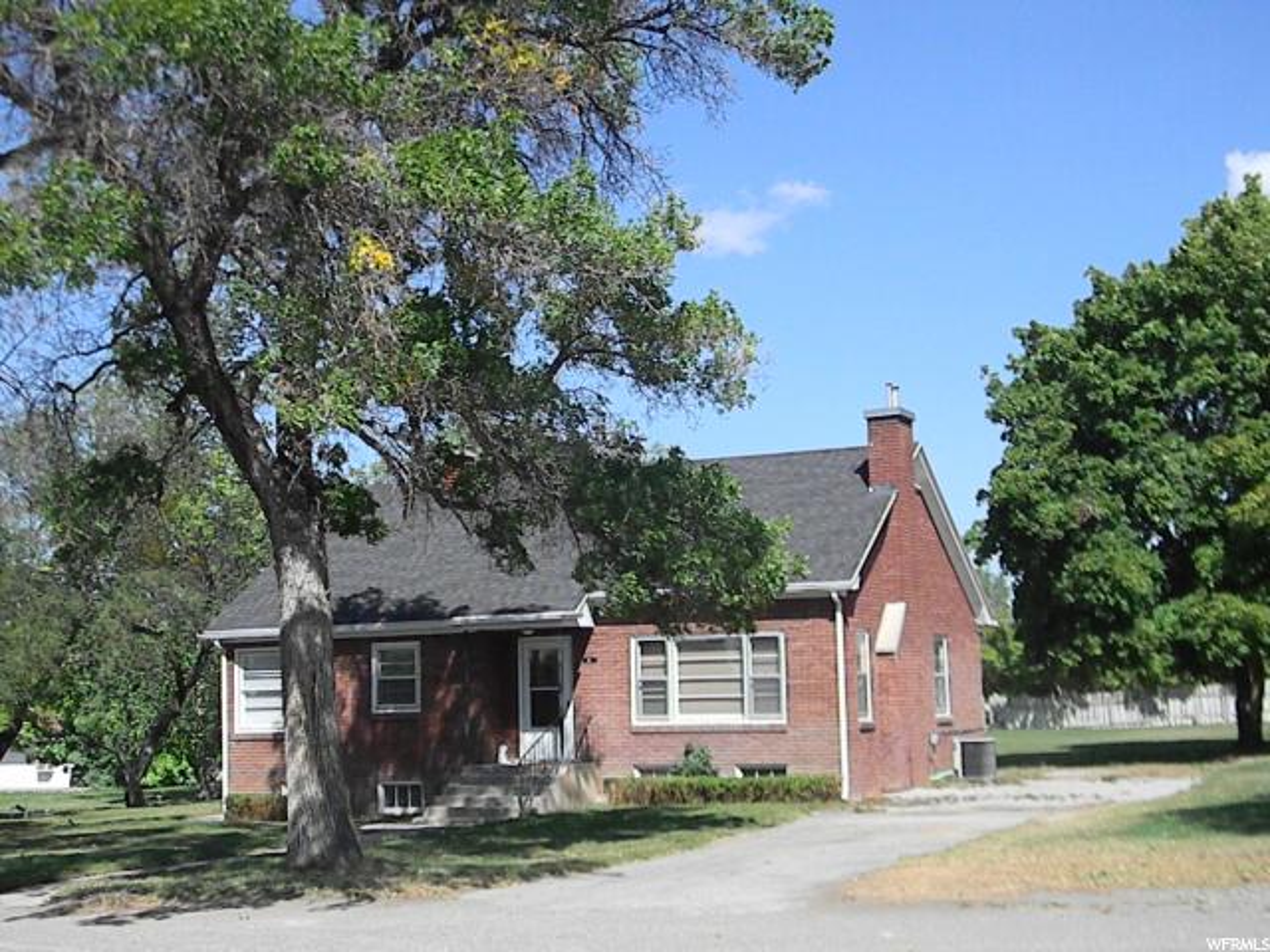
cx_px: 635
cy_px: 476
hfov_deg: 40.4
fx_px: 1724
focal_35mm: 47
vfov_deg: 30.9
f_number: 7.8
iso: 640
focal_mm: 8.6
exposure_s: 1/907
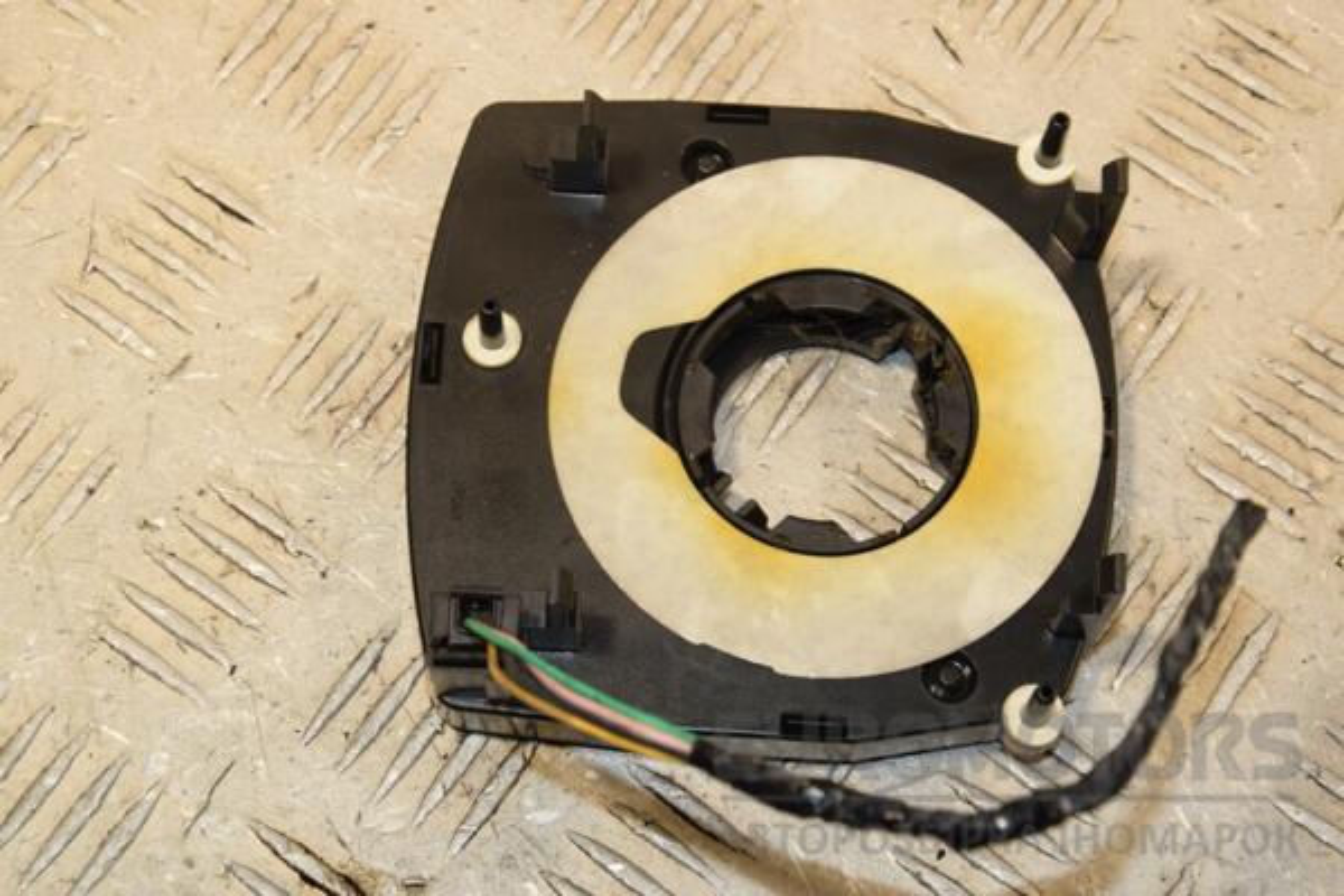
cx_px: 672
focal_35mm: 87
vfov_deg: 15.7
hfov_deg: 23.4
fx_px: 3248
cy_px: 448
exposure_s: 1/200
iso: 800
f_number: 10
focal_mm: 58
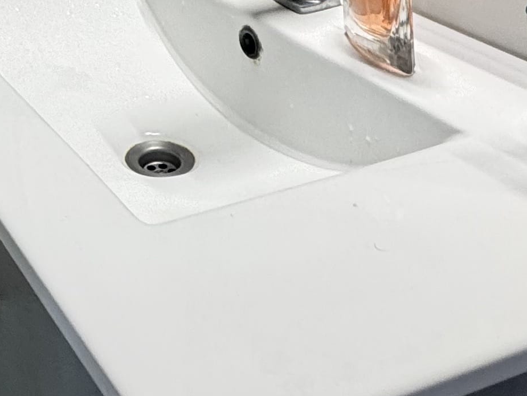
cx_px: -97
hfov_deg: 27.9
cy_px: -224
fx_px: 929
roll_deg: +5.3
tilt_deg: -7.1
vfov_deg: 20.1
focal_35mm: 61
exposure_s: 1/100
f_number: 2.2
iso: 200
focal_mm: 2.22
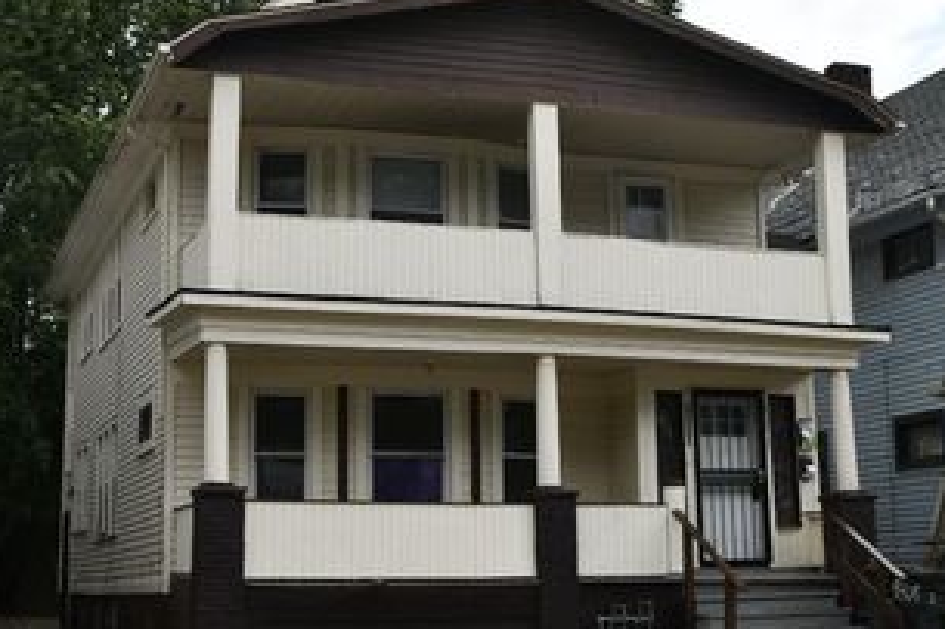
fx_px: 1548
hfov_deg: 33.9
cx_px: 459
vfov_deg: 23.0
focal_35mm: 59
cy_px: 284
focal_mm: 24
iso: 100
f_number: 8
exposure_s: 1/320
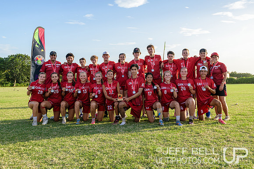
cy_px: 84
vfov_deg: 37.9
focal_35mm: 35
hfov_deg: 54.4
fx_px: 247
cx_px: 127
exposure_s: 1/800
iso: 500
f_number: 5.6
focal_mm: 35
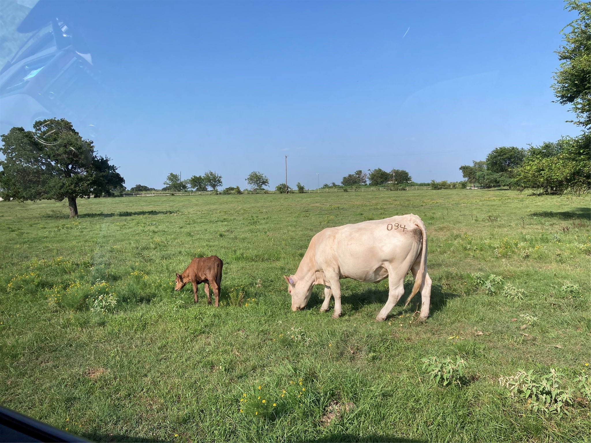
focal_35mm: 28
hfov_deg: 63.4
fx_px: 478
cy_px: 222
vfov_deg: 49.7
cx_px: 296
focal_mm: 3.99
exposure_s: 1/256
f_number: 1.8
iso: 20
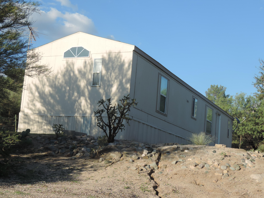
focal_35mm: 60
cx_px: 132
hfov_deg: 32.2
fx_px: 458
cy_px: 99
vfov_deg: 24.4
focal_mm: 10.7
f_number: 3.7
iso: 80
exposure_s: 1/500
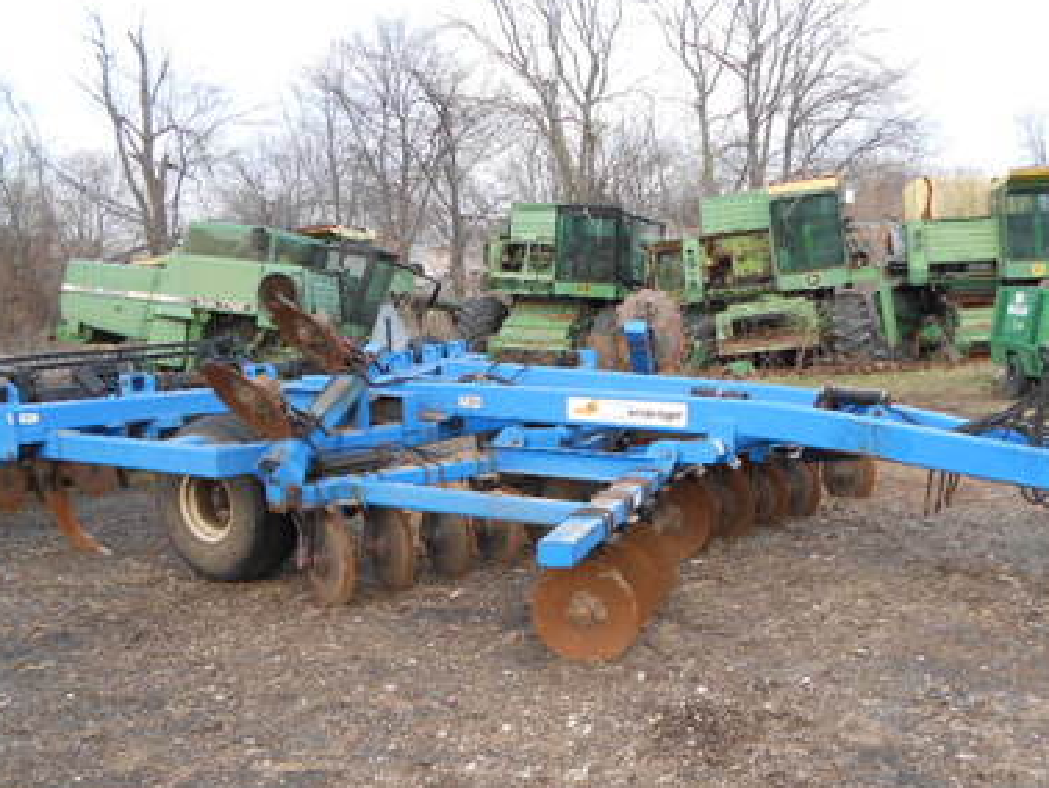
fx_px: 1395
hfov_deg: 41.1
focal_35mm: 46
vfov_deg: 31.2
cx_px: 591
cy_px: 547
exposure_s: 1/40
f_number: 3.6
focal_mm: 5.8
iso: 80
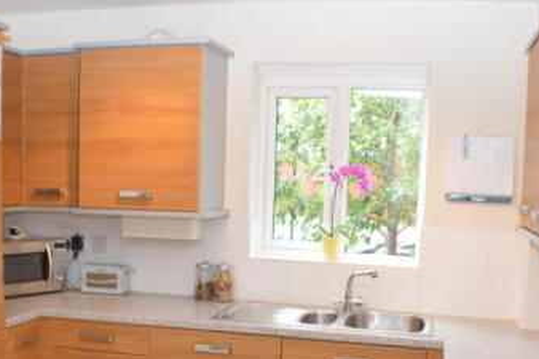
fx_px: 958
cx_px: 234
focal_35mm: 64
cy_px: 306
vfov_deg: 20.9
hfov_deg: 31.4
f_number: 8
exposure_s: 1/8
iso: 200
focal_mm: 22
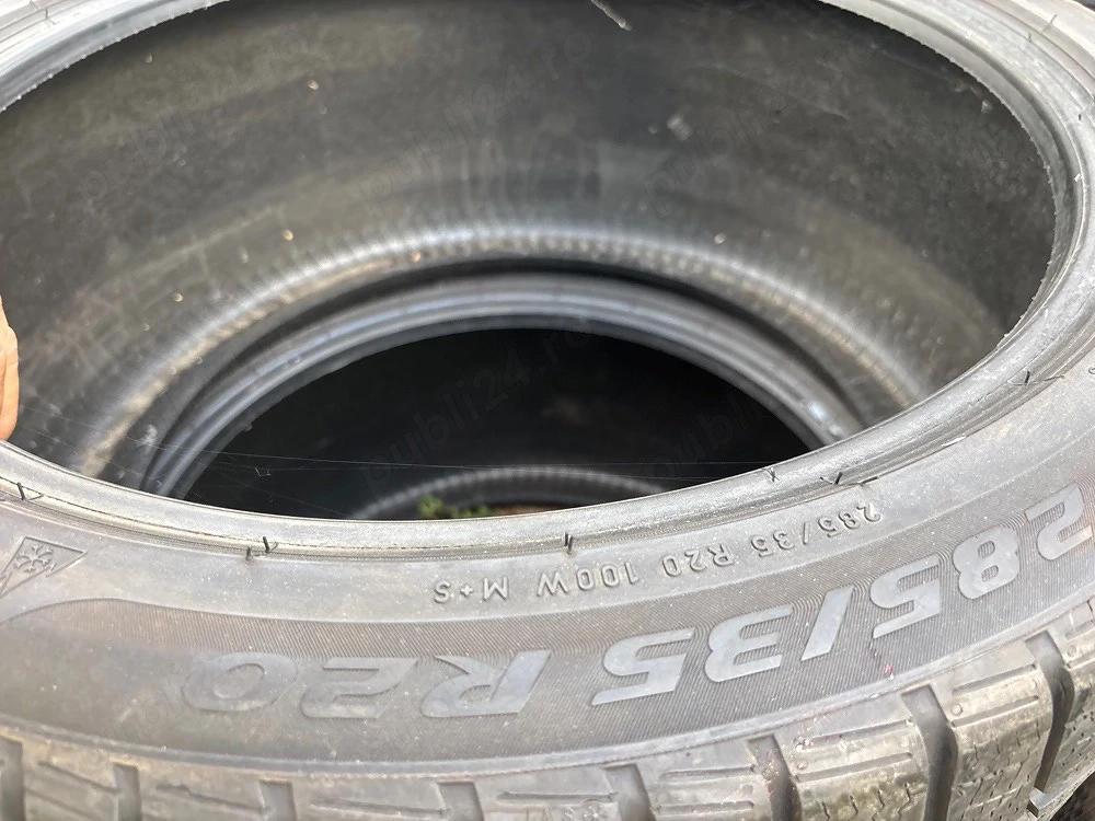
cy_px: 410
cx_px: 548
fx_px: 822
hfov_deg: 67.3
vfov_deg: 53.1
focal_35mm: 26
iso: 200
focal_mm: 5.96
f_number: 1.6
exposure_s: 1/60
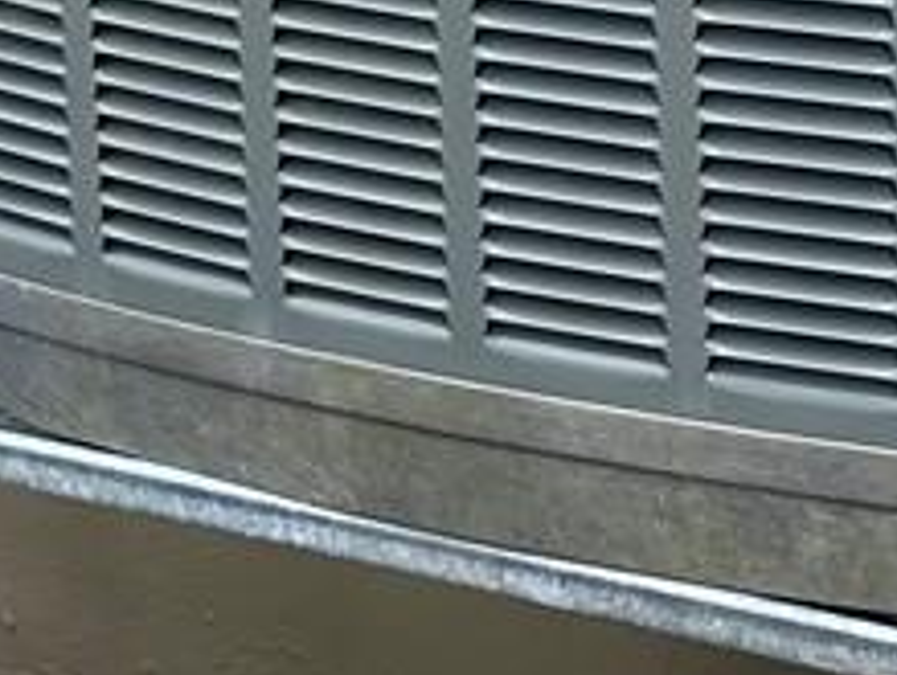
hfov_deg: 11.2
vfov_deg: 8.1
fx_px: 4542
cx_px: 737
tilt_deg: -9.9
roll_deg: +0.6
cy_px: -650
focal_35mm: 175
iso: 80
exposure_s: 1/564
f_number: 1.78
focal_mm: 6.86
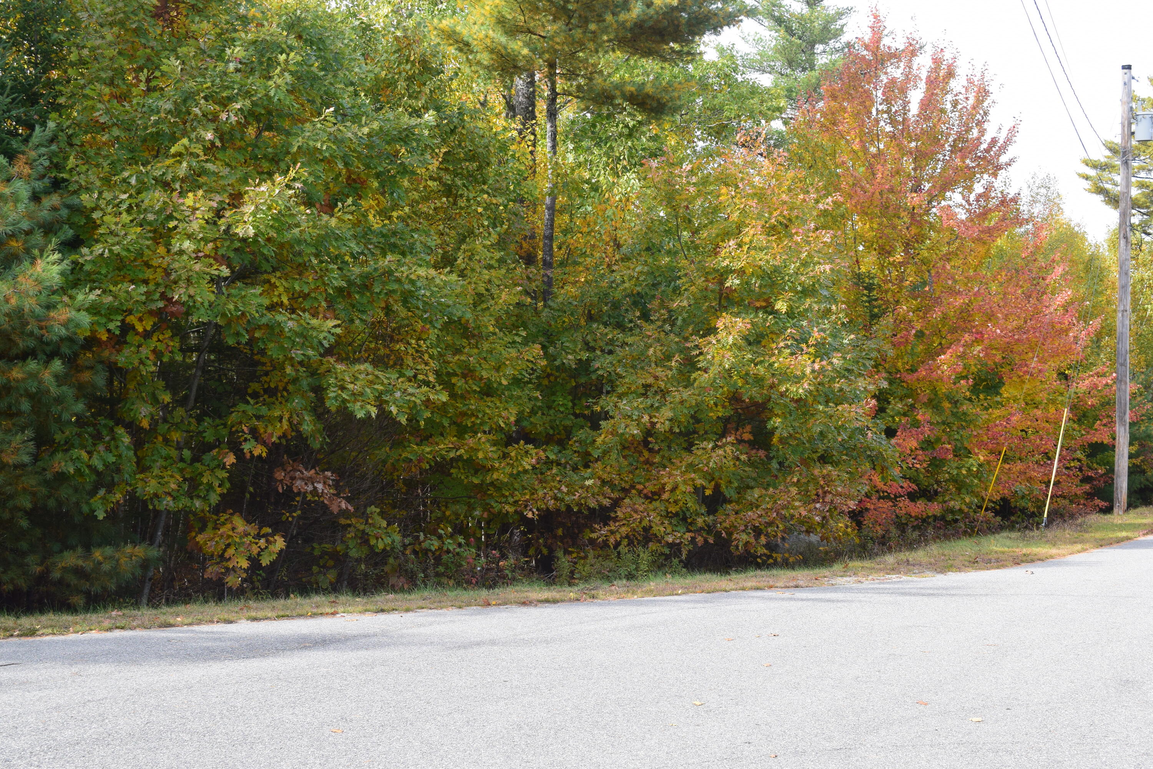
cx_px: 576
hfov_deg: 43.6
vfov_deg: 29.9
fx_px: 1441
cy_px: 384
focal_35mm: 45
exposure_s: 1/320
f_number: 10
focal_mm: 30
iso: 400
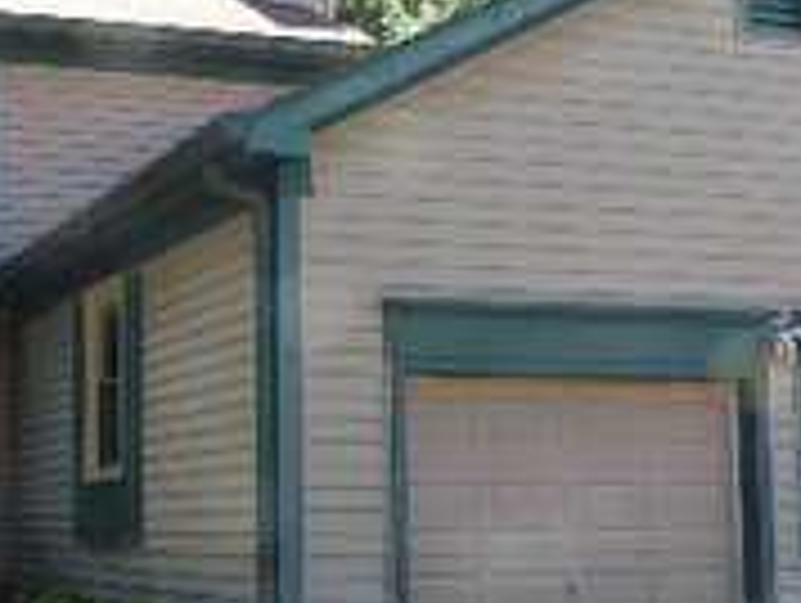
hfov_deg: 27.4
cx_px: 130
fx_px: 1599
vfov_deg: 21.3
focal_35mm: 69
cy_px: 414
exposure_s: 1/400
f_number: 3.3
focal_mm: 4.3
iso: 100
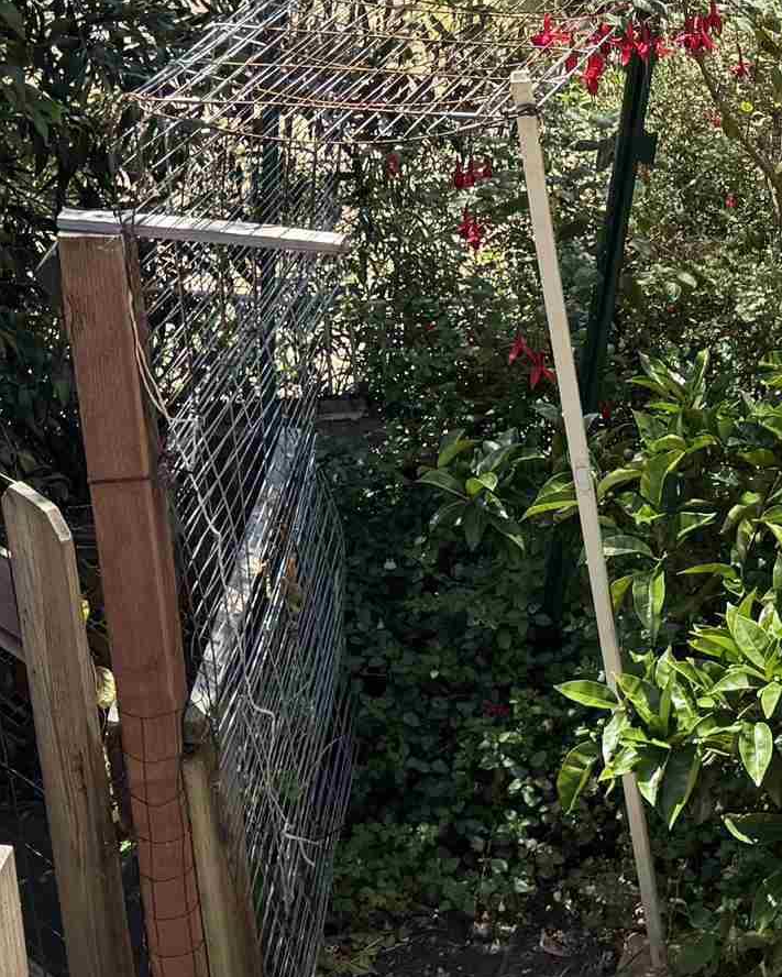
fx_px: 2342
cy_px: 66
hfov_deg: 18.1
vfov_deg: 22.9
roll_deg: -1.9
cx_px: 896
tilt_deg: -25.3
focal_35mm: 81
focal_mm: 6.76
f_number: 1.78
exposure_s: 1/1094
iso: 80
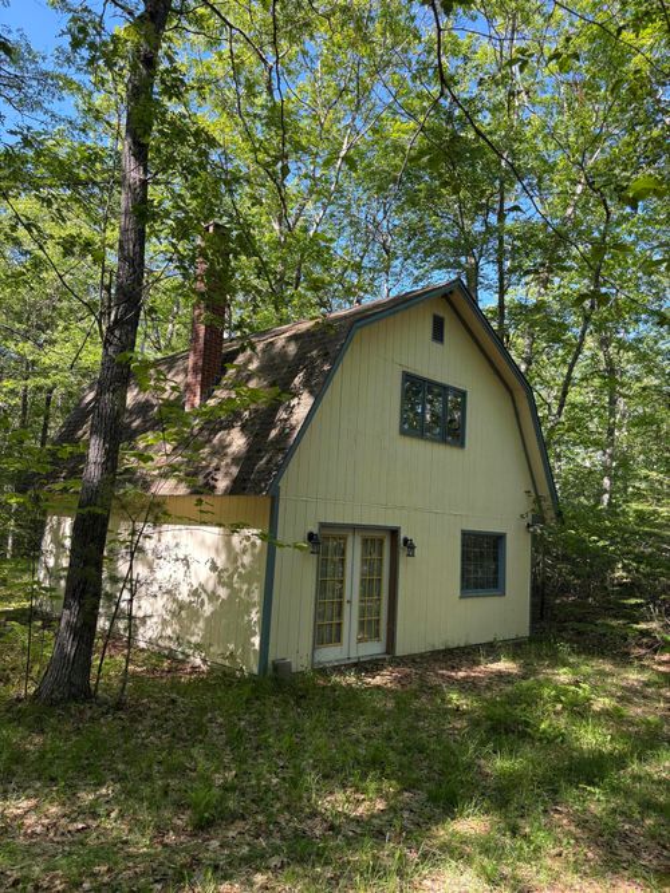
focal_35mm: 26
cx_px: 335
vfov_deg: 67.3
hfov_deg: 53.0
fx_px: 671
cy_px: 446
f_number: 1.6
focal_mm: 5.96
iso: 64
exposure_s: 1/427
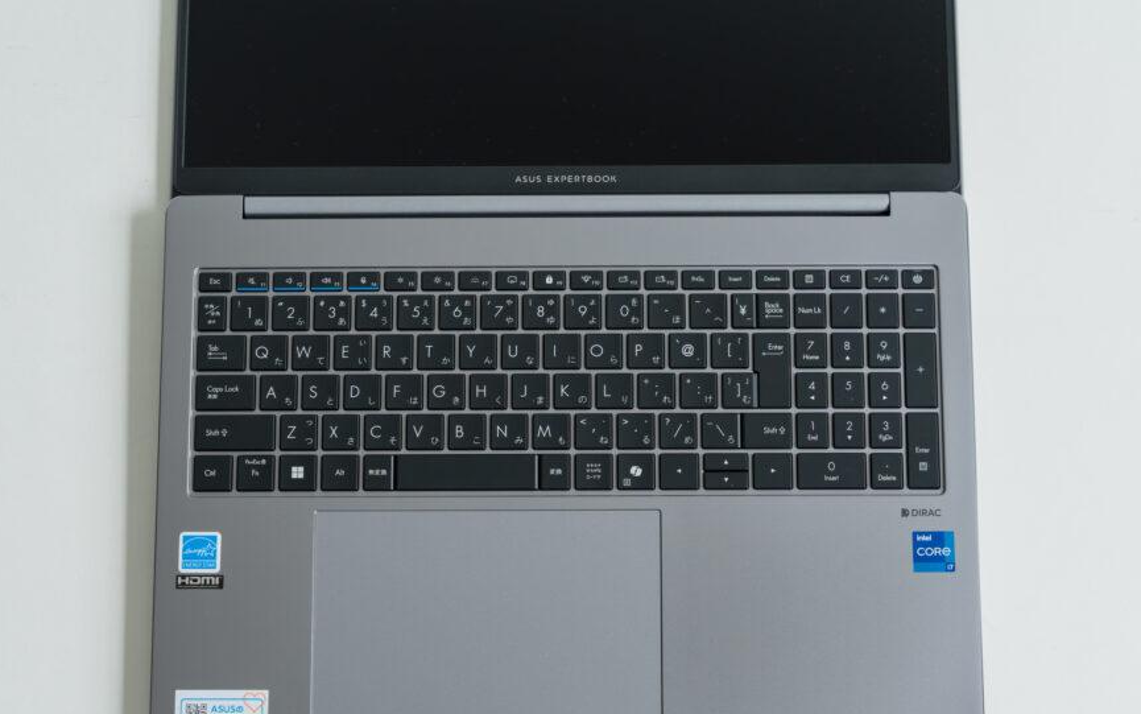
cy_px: 473
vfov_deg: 13.2
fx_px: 3079
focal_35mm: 99
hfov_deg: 21.0
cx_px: 575
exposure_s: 1/160
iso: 400
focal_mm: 78
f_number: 6.3
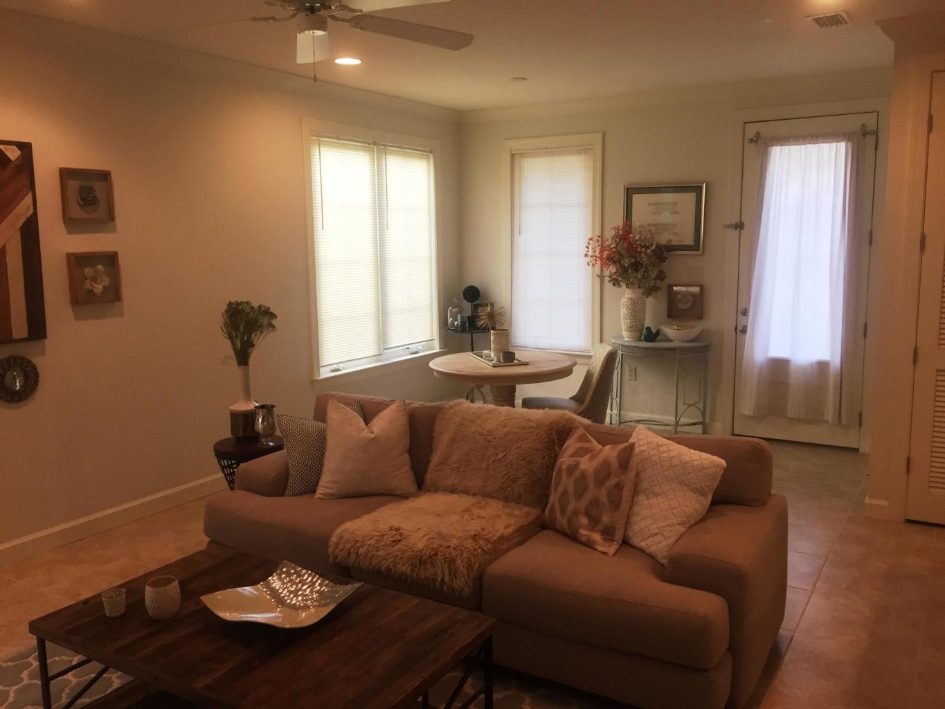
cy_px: 354
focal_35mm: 29
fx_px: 792
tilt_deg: -8.7
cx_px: 472
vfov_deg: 48.2
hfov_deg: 61.7
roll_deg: +0.9
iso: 40
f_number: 2.2
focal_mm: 4.15
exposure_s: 1/30
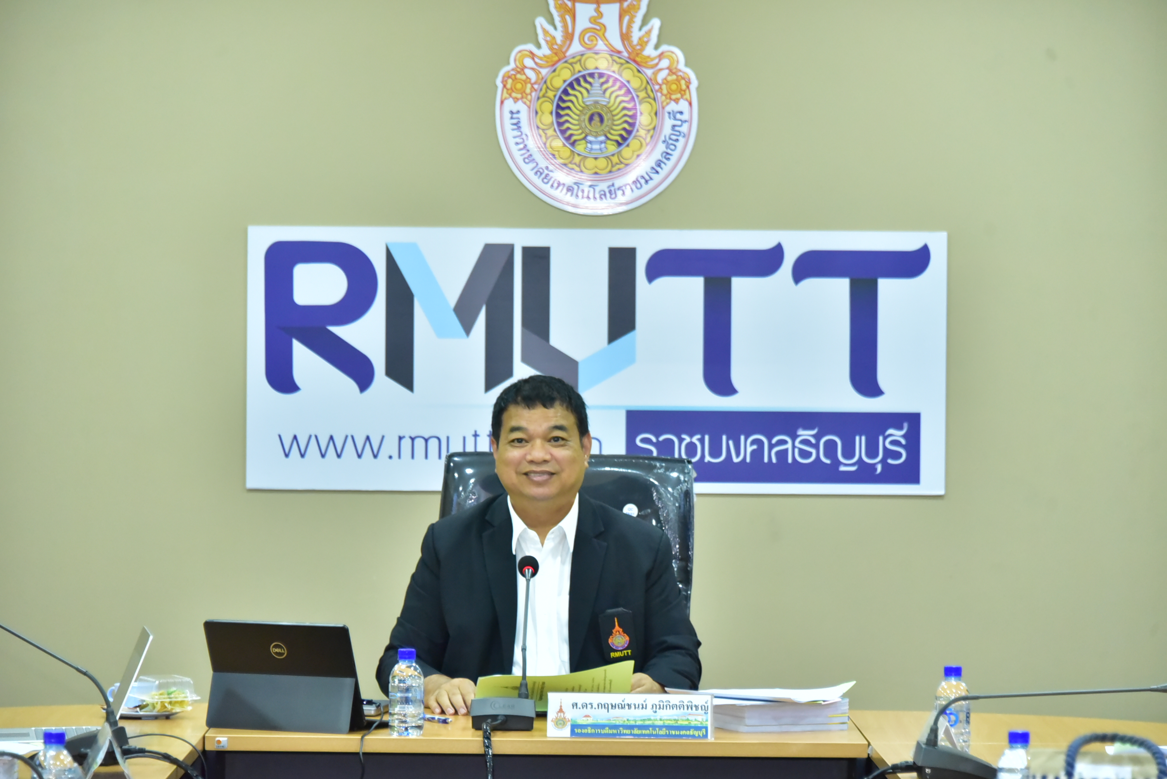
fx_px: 5513
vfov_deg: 8.1
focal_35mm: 170
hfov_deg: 12.1
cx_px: 584
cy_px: 390
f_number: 5.6
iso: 6400
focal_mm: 170
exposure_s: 1/200
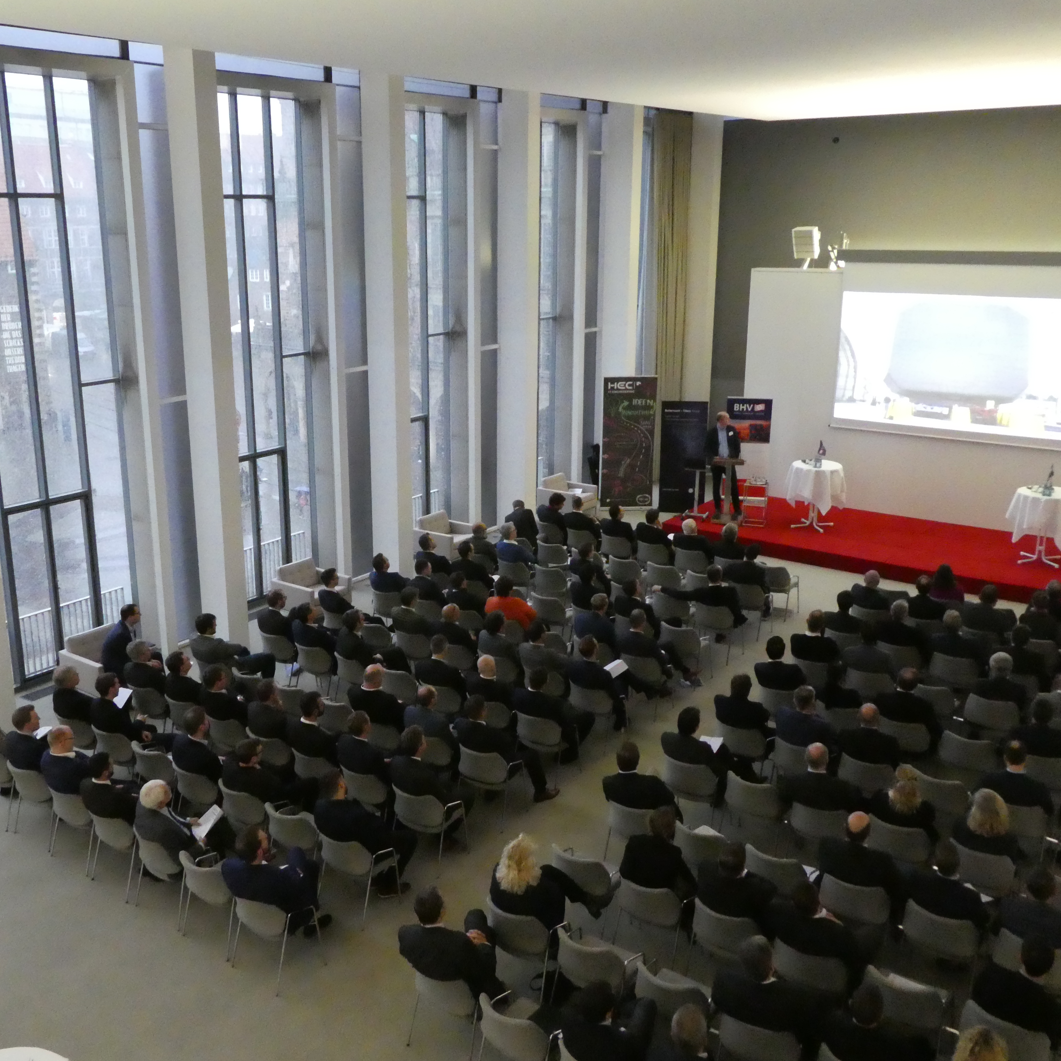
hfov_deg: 52.2
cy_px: 525
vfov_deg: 52.5
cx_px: 433
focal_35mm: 31
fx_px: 1075
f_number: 3.4
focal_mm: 4.7
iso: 1600
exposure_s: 1/80
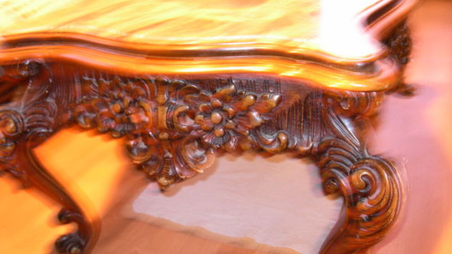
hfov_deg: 48.4
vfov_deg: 28.2
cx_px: 224
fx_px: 503
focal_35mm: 42
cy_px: 161
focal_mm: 7.8
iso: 200
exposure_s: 2
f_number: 2.8
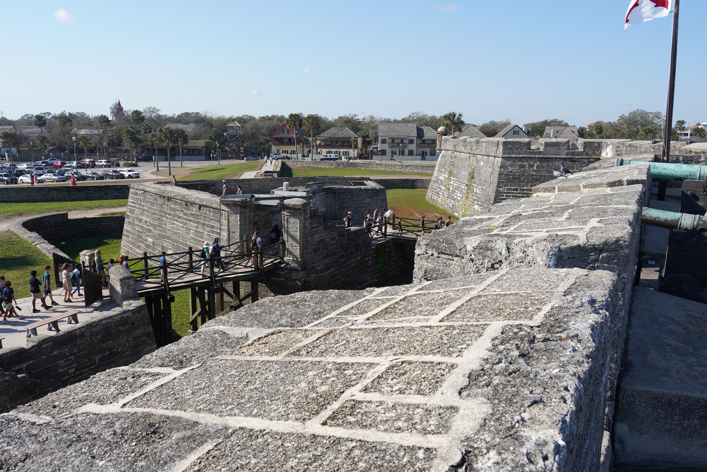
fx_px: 570
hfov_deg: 63.7
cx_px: 354
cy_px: 236
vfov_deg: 45.0
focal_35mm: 29
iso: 100
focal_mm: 29
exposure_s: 1/100
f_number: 13
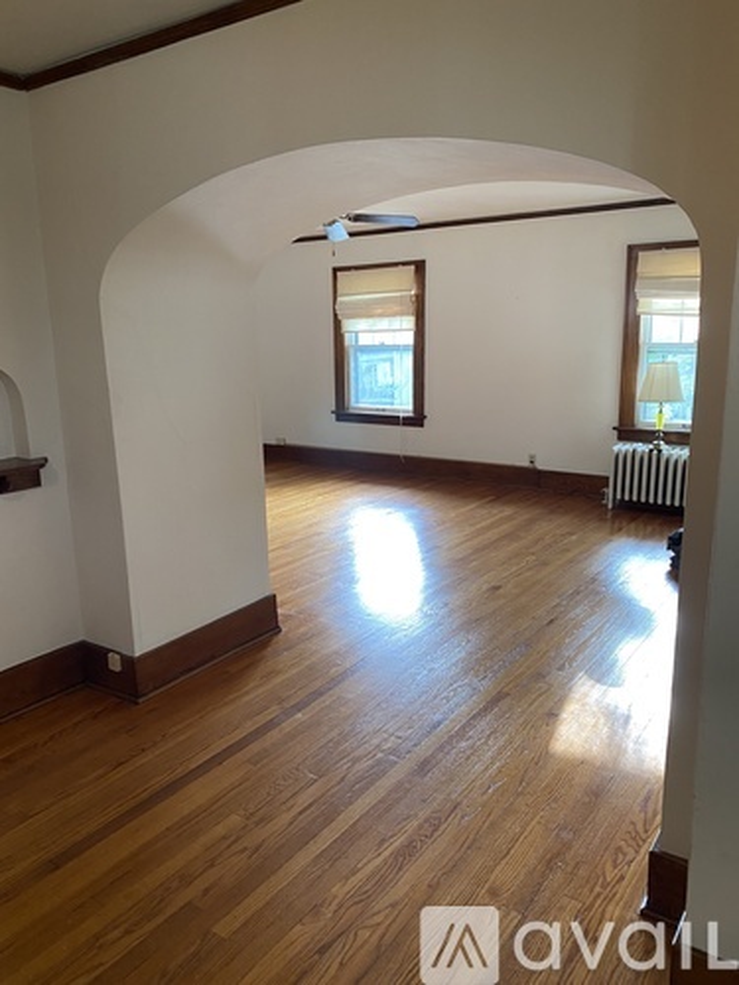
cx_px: 370
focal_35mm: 26
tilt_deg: -11.9
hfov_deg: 53.1
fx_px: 740
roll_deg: +0.9
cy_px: 492
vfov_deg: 67.3
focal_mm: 4.25
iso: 125
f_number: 1.8
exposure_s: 1/60
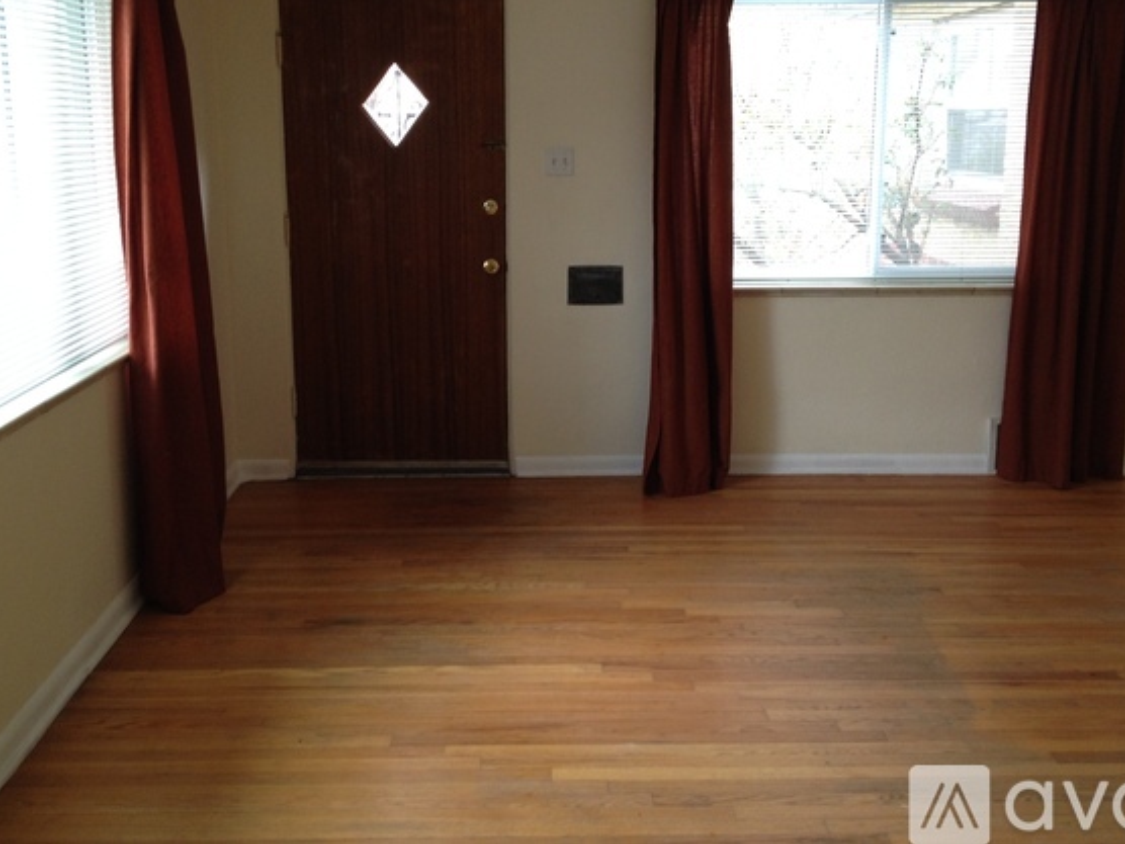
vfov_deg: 34.2
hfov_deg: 44.8
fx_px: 1365
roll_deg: -0.2
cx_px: 561
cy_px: 340
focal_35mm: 42
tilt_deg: -10.1
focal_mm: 4.28
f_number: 2.4
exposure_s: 1/20
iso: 80
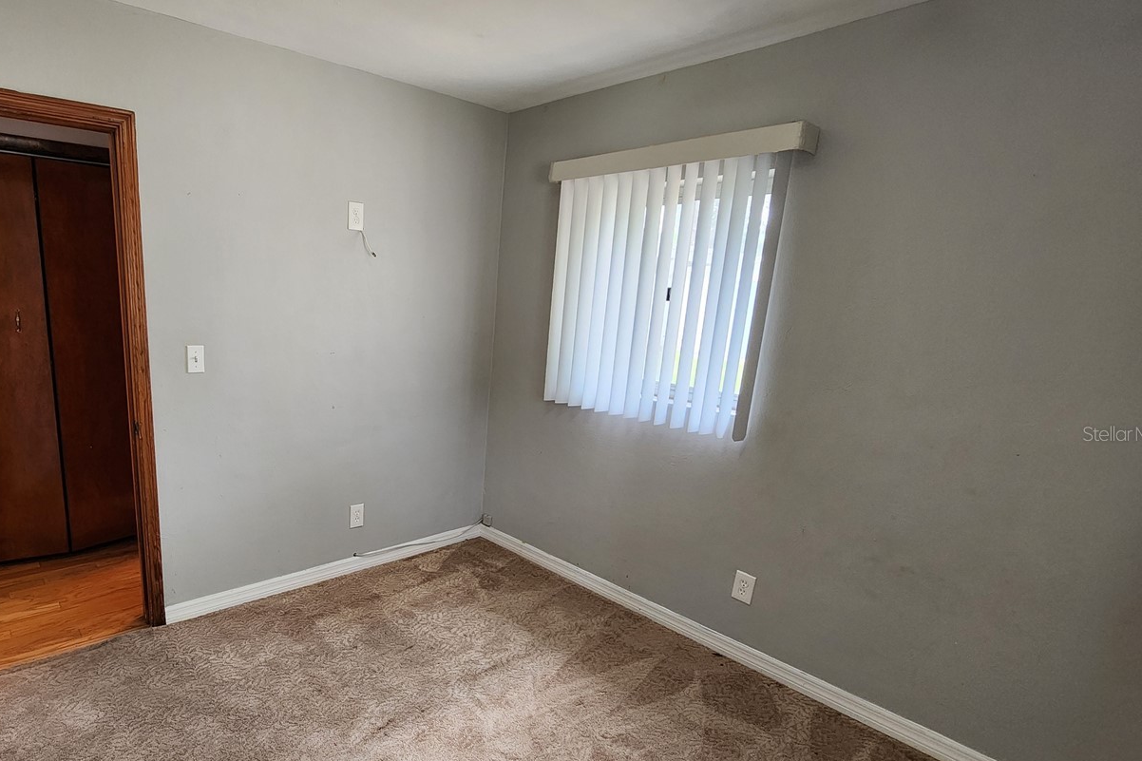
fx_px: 571
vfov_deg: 67.1
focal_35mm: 18
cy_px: 433
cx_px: 412
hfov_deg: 87.8
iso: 250
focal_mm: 2.2
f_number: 2.2
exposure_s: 1/60
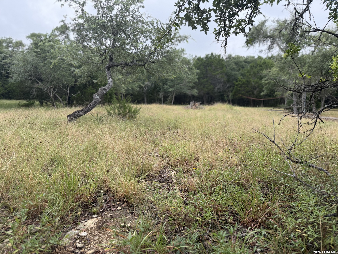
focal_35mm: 24
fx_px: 234
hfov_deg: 71.6
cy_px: 127
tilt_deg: -10.0
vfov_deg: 56.8
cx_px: 169
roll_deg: +2.2
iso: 100
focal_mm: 6.76
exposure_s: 1/920
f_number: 1.78
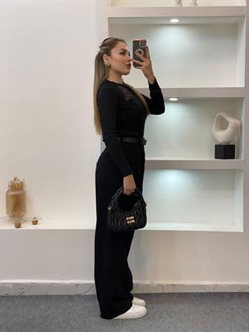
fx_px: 498
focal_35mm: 52
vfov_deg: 36.8
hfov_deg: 28.0
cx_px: 124
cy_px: 166
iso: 80
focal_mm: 6
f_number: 2
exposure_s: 1/100
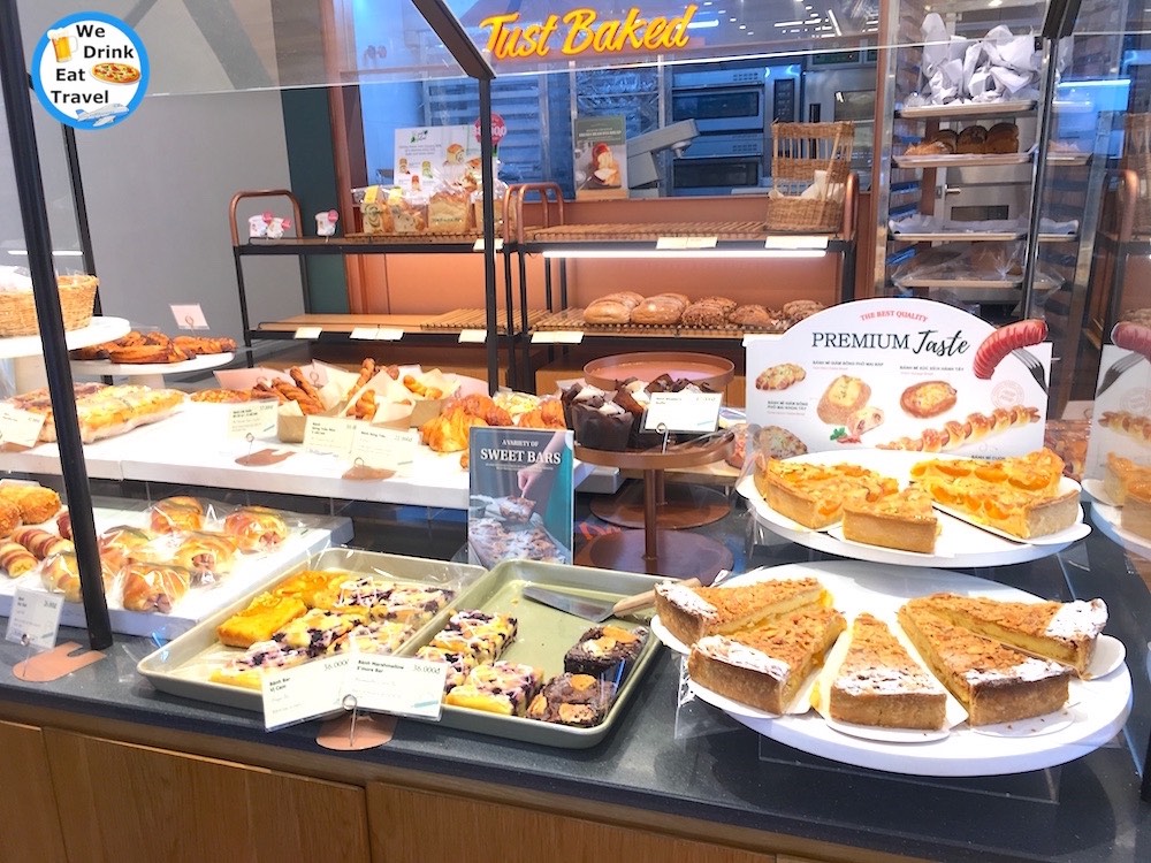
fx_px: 964
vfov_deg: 48.2
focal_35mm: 29
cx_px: 576
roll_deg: +1.8
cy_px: 432
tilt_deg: -14.1
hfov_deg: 61.7
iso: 25
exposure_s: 1/50
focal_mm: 4.15
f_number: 2.2
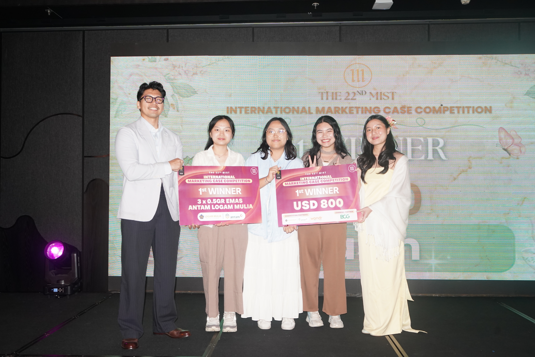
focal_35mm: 31
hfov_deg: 60.3
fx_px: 461
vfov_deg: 42.3
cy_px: 178
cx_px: 268
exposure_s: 1/250
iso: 2000
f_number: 5.6
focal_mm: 31
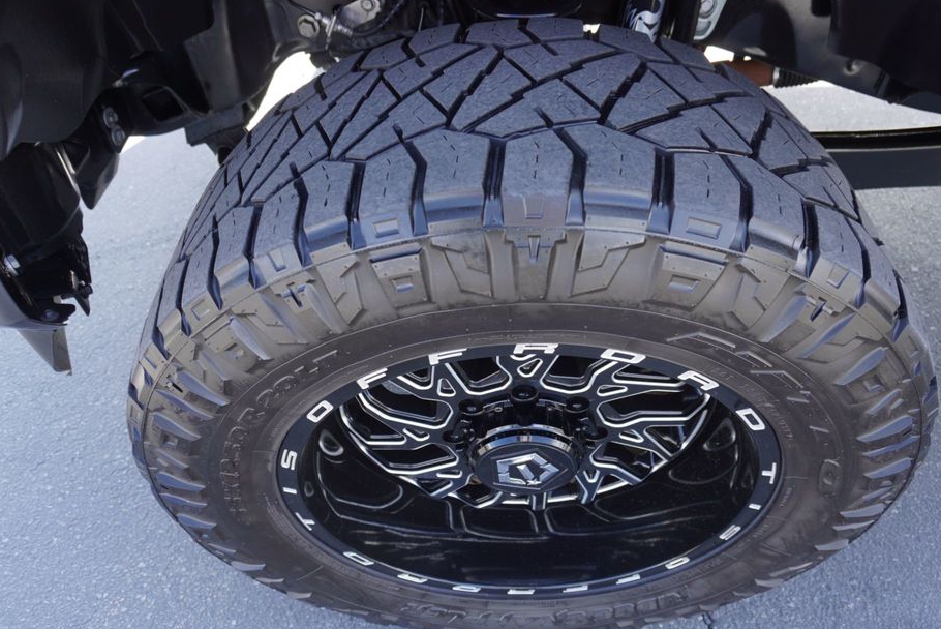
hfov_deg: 67.3
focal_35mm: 27
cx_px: 489
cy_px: 316
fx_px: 706
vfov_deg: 48.0
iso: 125
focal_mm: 16
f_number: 4
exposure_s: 1/60
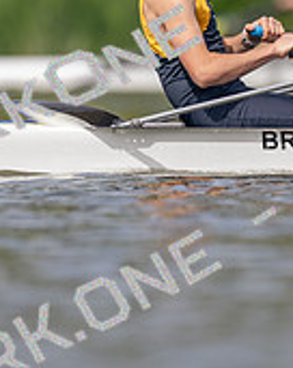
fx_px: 20832
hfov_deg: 0.8
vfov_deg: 1.0
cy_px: -1
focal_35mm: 1915
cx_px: 138
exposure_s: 1/2500
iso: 250
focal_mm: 600
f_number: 4
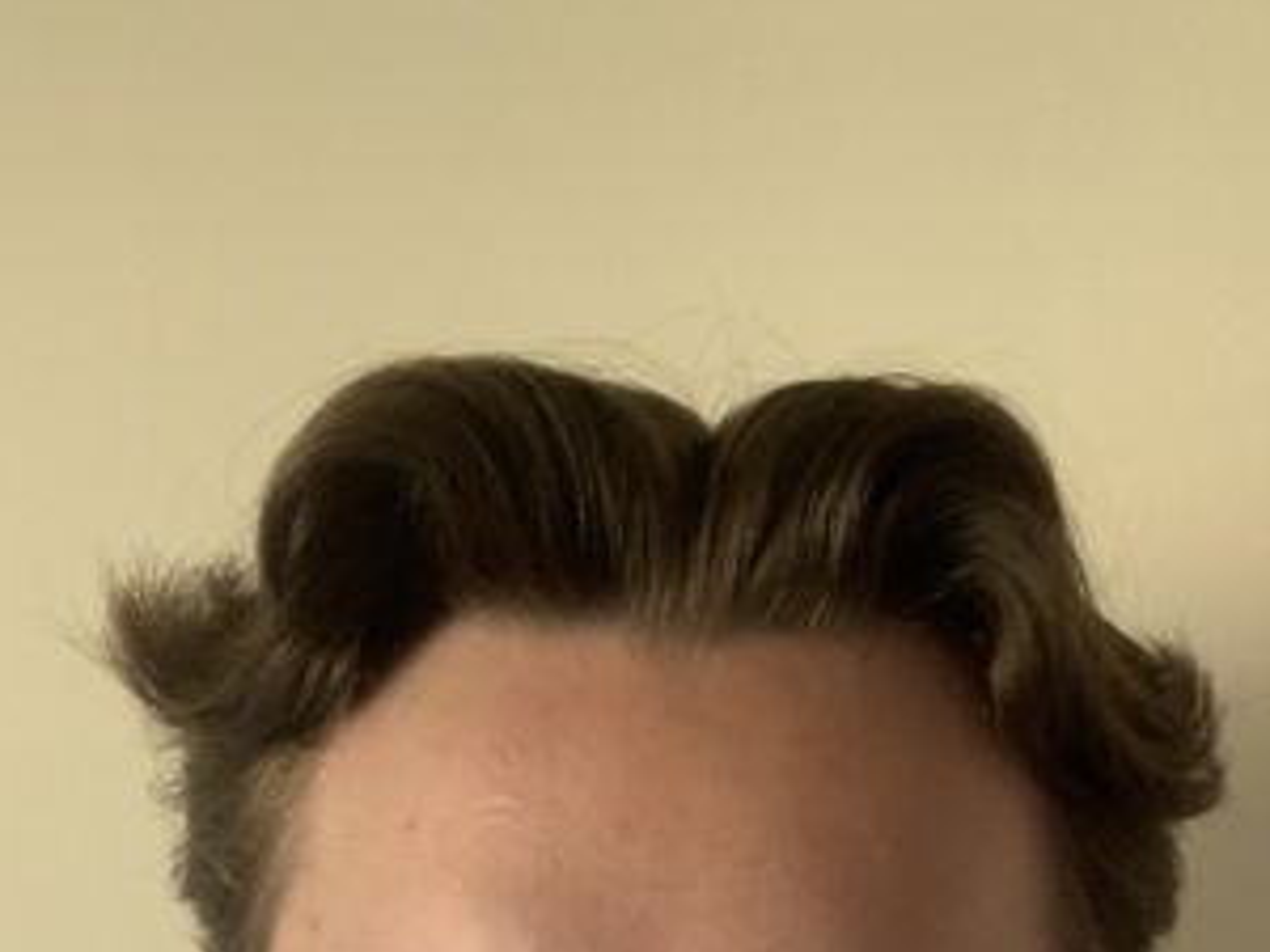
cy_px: 1185
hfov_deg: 30.2
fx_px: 2348
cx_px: 737
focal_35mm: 64
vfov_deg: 21.1
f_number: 2.2
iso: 200
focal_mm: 2.87
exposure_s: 1/60
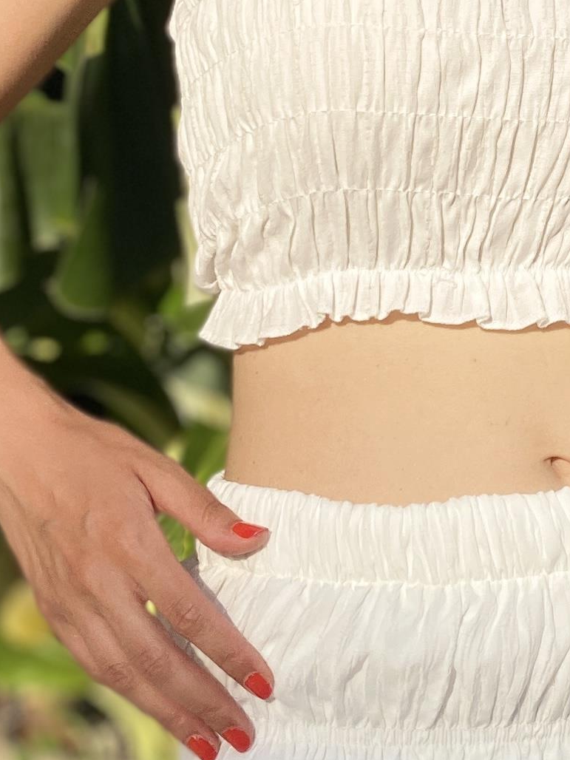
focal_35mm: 102
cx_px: 512
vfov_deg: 18.9
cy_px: 69
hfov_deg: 14.4
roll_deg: +0.3
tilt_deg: +2.4
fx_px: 2239
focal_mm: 4.25
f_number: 1.8
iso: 32
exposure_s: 1/2688
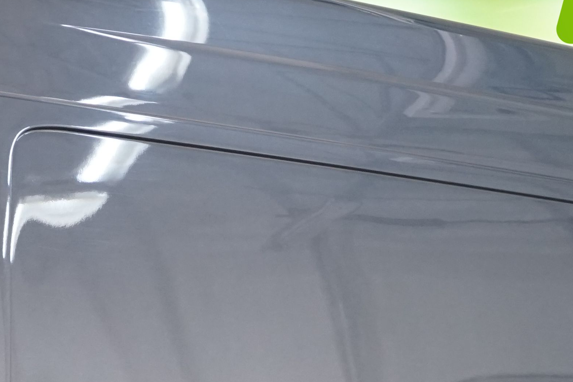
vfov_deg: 6.4
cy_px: 527
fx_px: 3406
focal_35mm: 214
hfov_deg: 9.6
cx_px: 239
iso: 2000
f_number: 5.6
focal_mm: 56
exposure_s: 1/50
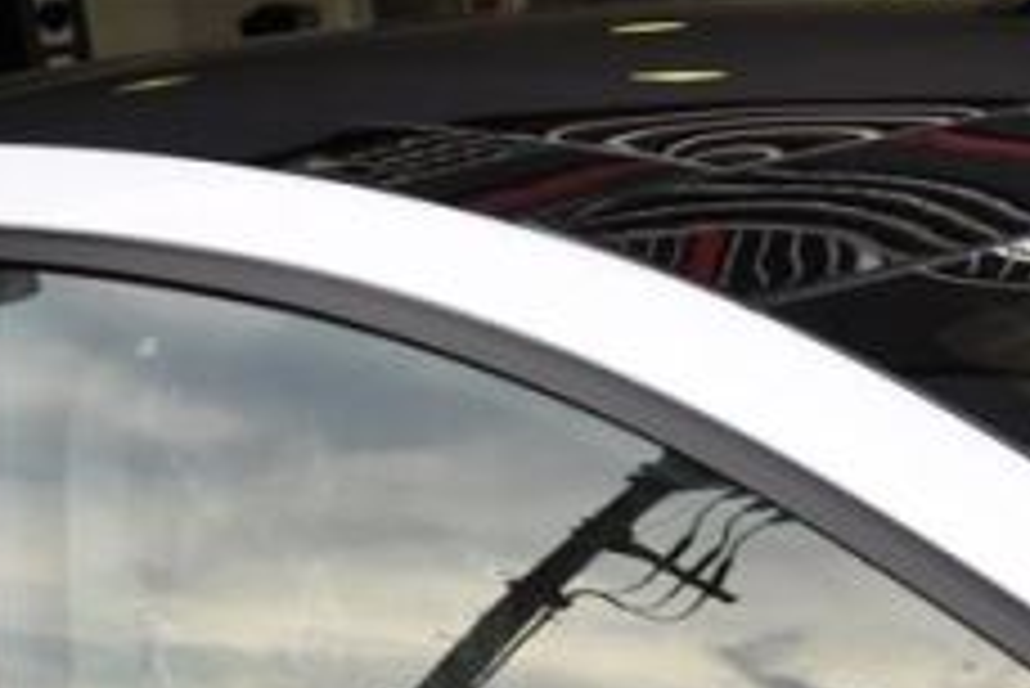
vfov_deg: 11.7
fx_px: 3292
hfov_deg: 17.6
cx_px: 841
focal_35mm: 115
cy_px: 852
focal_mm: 30
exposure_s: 1/125
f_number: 6.3
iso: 200
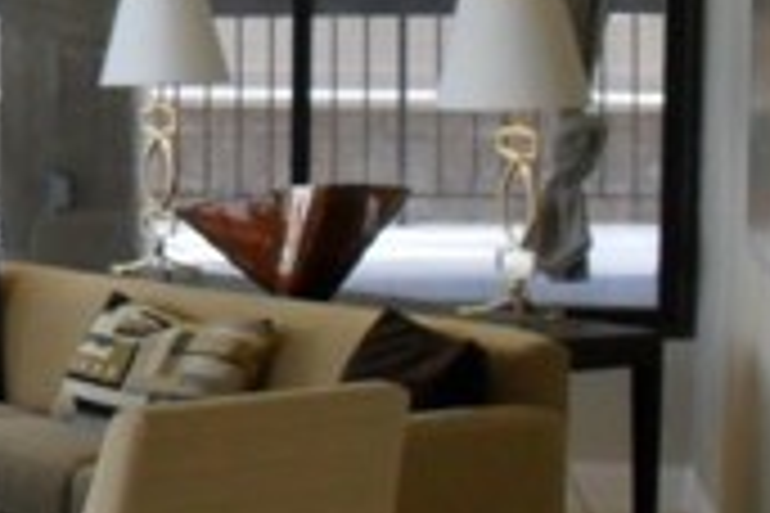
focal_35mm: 136
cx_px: -464
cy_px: 117
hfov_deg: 13.9
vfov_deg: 10.1
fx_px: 2909
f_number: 2.8
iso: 200
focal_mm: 6.2
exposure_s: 1/90
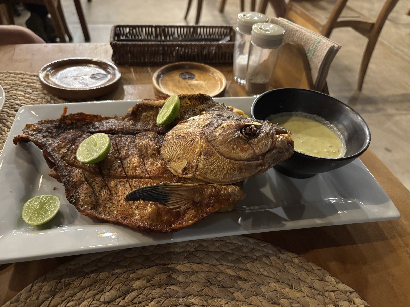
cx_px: 205
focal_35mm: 26
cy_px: 154
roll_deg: -5.2
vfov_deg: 53.1
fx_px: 308
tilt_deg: -42.1
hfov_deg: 67.3
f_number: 1.6
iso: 640
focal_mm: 5.96
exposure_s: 1/30
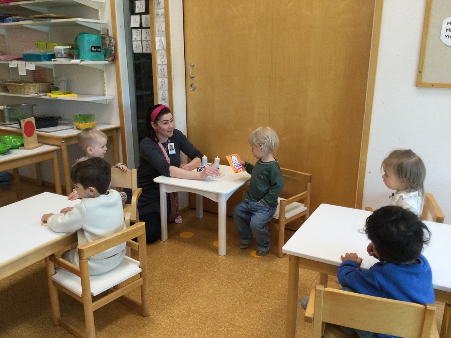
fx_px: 404
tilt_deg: -17.3
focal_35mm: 31
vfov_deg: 45.4
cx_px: 226
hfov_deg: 58.4
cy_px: 169
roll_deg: +0.7
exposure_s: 1/33
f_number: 2.4
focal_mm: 3.3
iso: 50
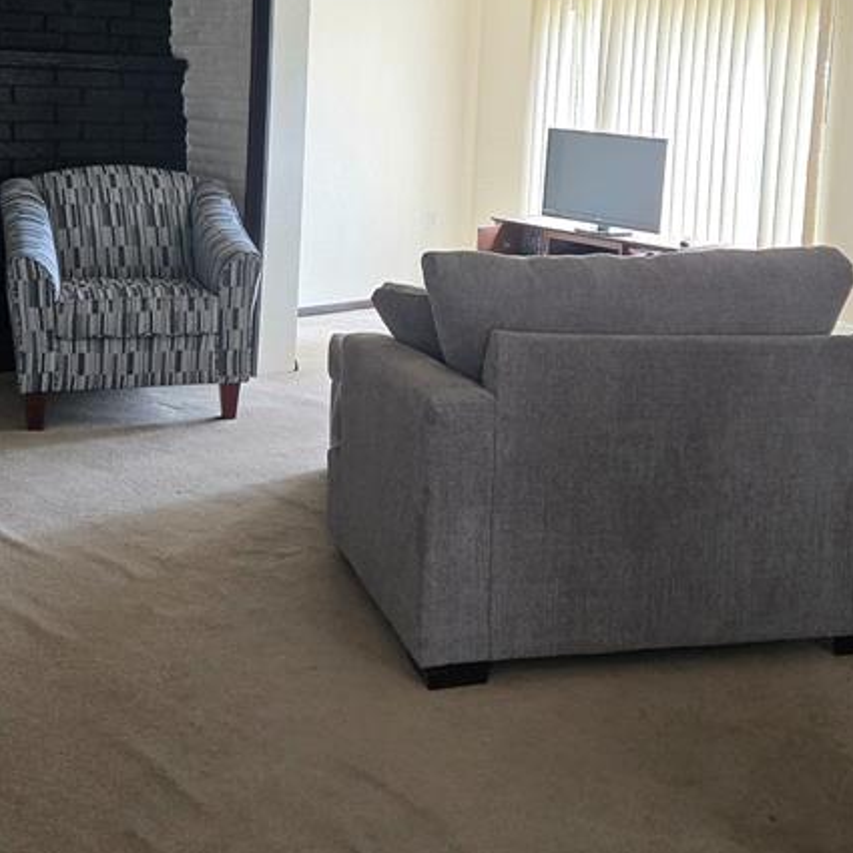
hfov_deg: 34.7
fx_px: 1366
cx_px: 413
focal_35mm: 49
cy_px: 193
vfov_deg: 33.8
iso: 400
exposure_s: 1/120
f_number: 1.8
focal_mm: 5.4
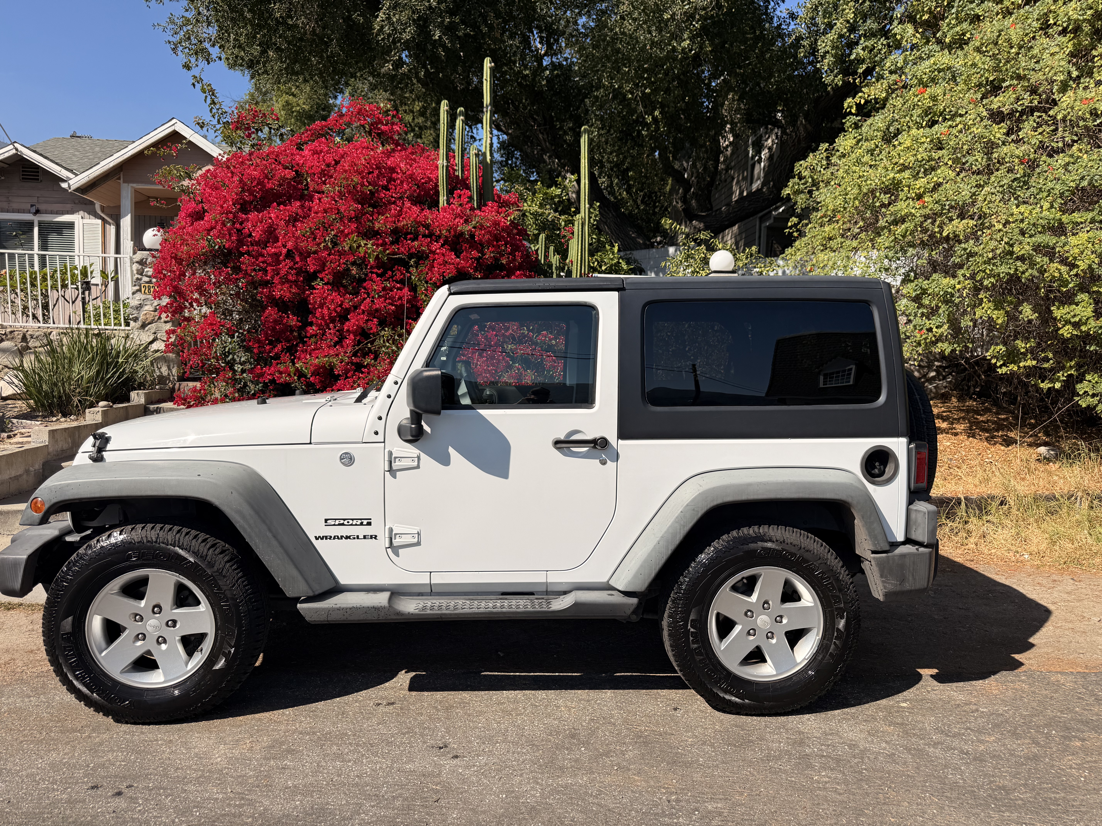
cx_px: 551
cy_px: 413
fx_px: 764
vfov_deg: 56.8
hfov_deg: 71.6
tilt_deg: -3.0
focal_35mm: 24
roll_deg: -1.2
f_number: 1.78
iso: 80
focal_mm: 6.76
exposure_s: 1/5319
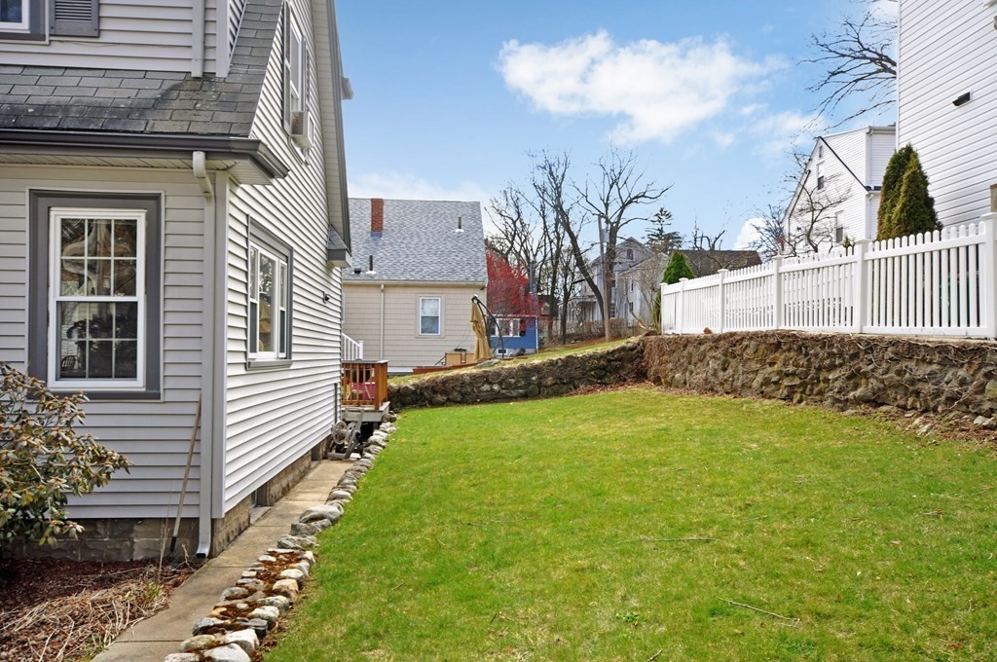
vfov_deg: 43.5
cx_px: 498
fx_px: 830
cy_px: 331
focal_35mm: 30
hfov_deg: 62.0
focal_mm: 20
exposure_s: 1/100
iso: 200
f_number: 7.1
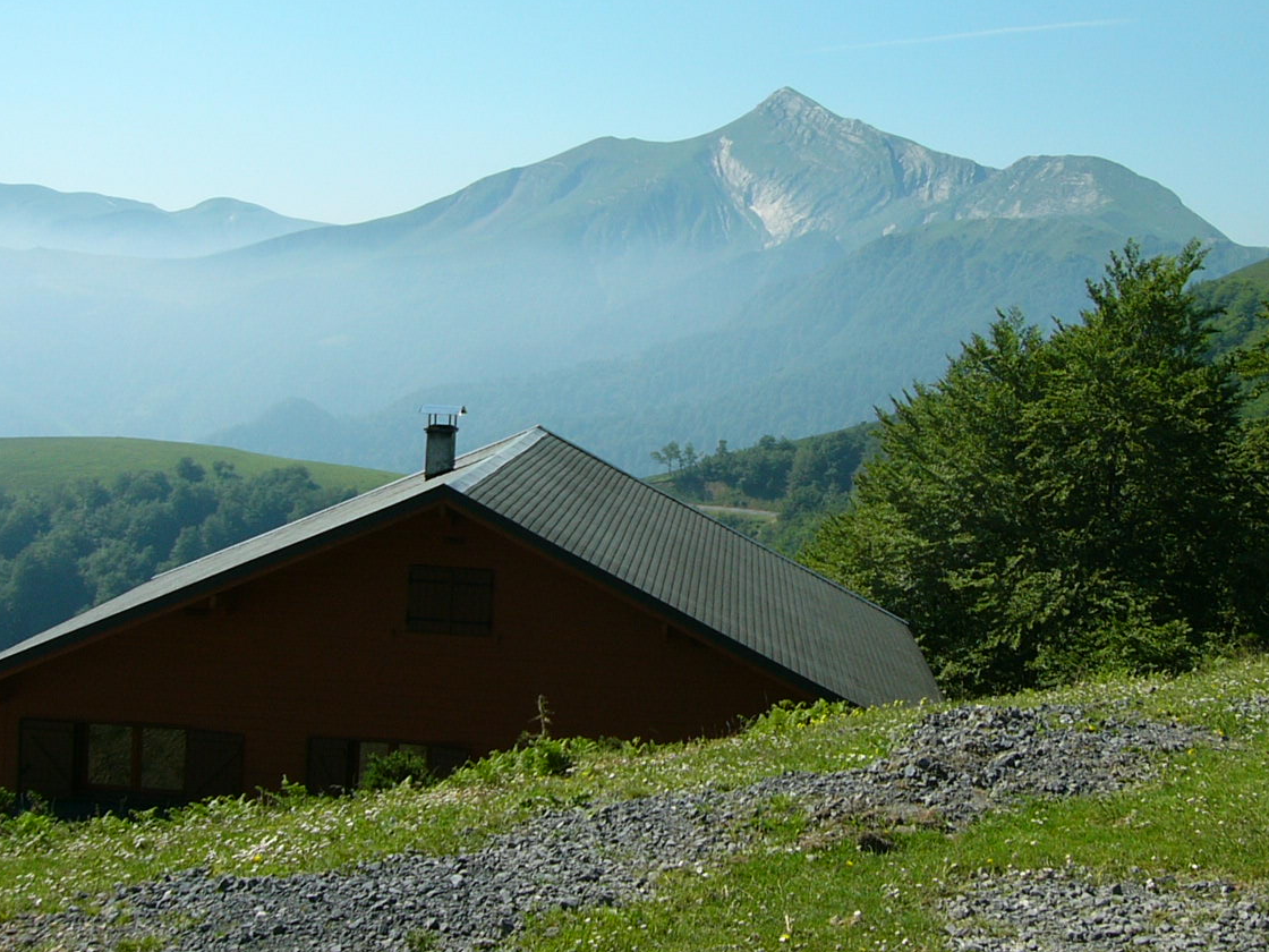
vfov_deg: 28.9
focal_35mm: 50
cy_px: 295
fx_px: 1833
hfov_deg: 38.1
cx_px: 704
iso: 50
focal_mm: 5.8
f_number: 8
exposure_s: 1/160
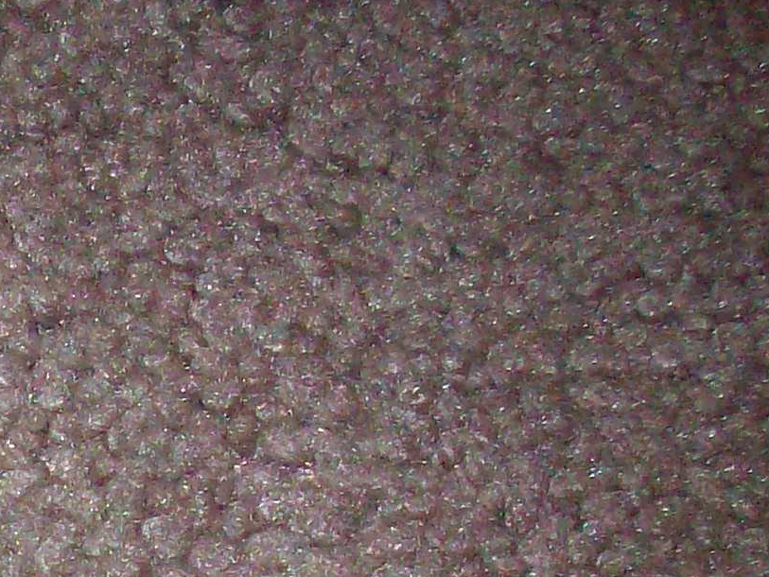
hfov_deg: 12.8
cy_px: 930
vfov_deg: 10.2
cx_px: -639
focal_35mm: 139
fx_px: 3088
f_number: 2.8
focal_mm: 6.2
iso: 400
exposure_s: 1/128
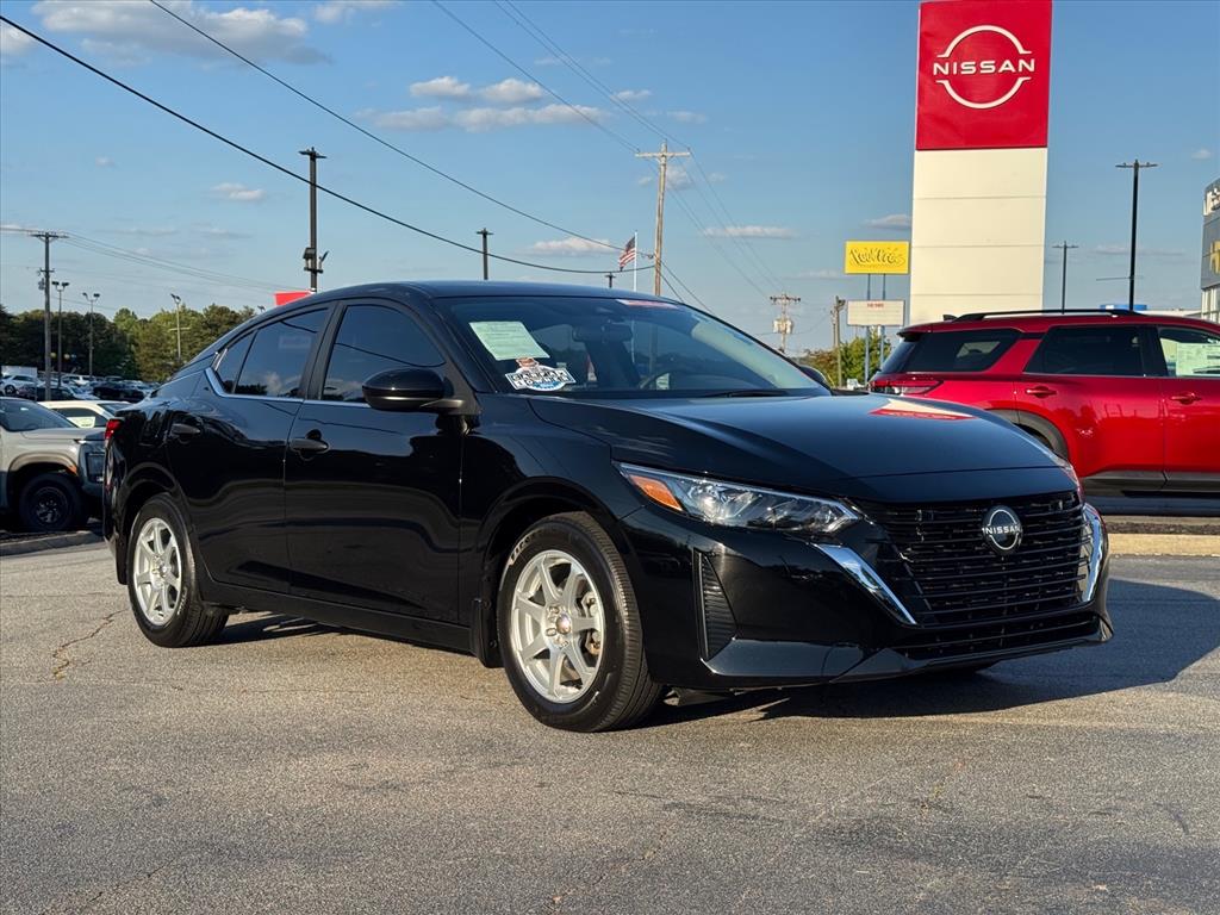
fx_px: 1692
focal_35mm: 48
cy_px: 458
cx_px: 610
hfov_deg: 39.7
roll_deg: +0.5
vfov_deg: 30.3
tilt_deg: -2.1
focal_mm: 6.76
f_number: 1.78
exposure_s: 1/3257
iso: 64
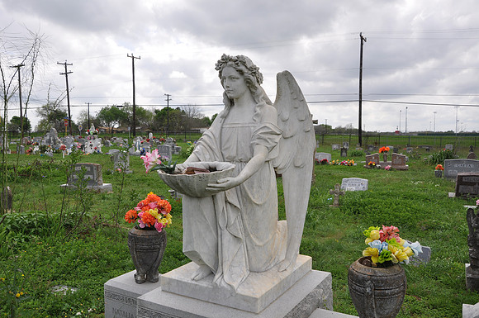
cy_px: 159
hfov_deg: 59.6
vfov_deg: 41.6
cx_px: 240
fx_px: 419
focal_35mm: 32
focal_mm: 21
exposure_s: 1/200
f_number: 7.1
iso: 200
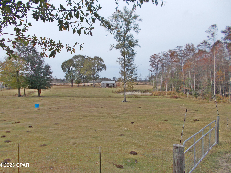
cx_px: 116
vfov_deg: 53.1
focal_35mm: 26
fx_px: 174
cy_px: 86
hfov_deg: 67.3
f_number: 8
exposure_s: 1/125
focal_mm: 4.6
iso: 80
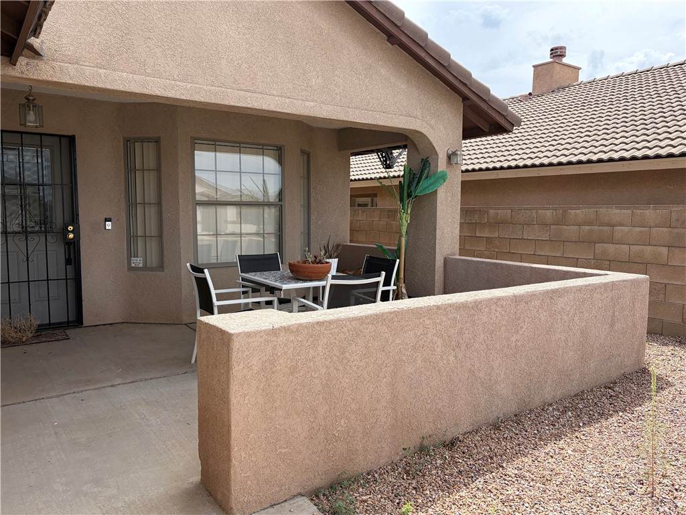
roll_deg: +0.2
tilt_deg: -5.0
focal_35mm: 26
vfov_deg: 53.1
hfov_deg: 67.3
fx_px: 515
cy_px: 258
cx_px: 343
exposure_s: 1/2639
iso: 64
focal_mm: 5.96
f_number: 1.6
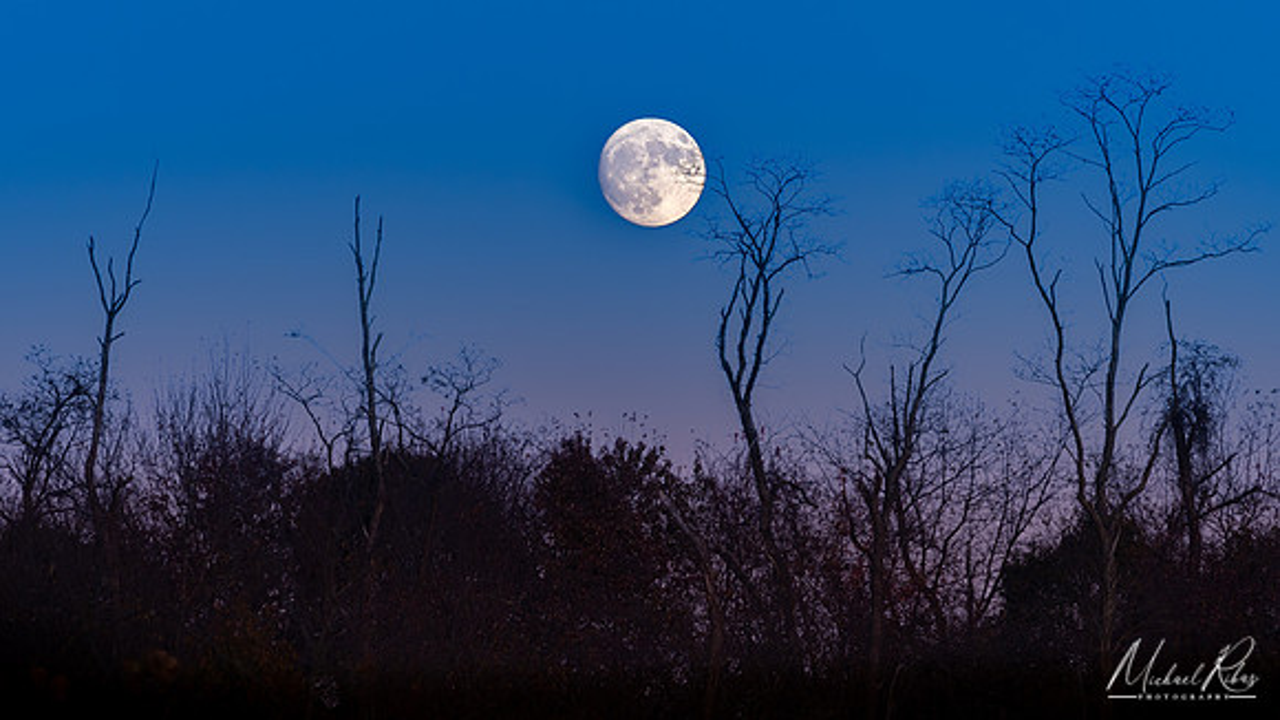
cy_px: 400
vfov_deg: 3.3
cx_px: 606
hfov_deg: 5.8
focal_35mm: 373
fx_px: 12664
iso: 200
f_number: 11
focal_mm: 280
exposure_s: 1/30
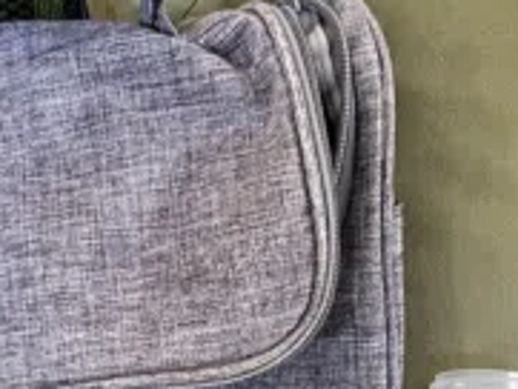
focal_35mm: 92
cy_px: 606
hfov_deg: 21.3
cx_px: 286
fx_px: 1378
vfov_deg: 14.8
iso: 250
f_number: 1.5
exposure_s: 1/60
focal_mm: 5.7
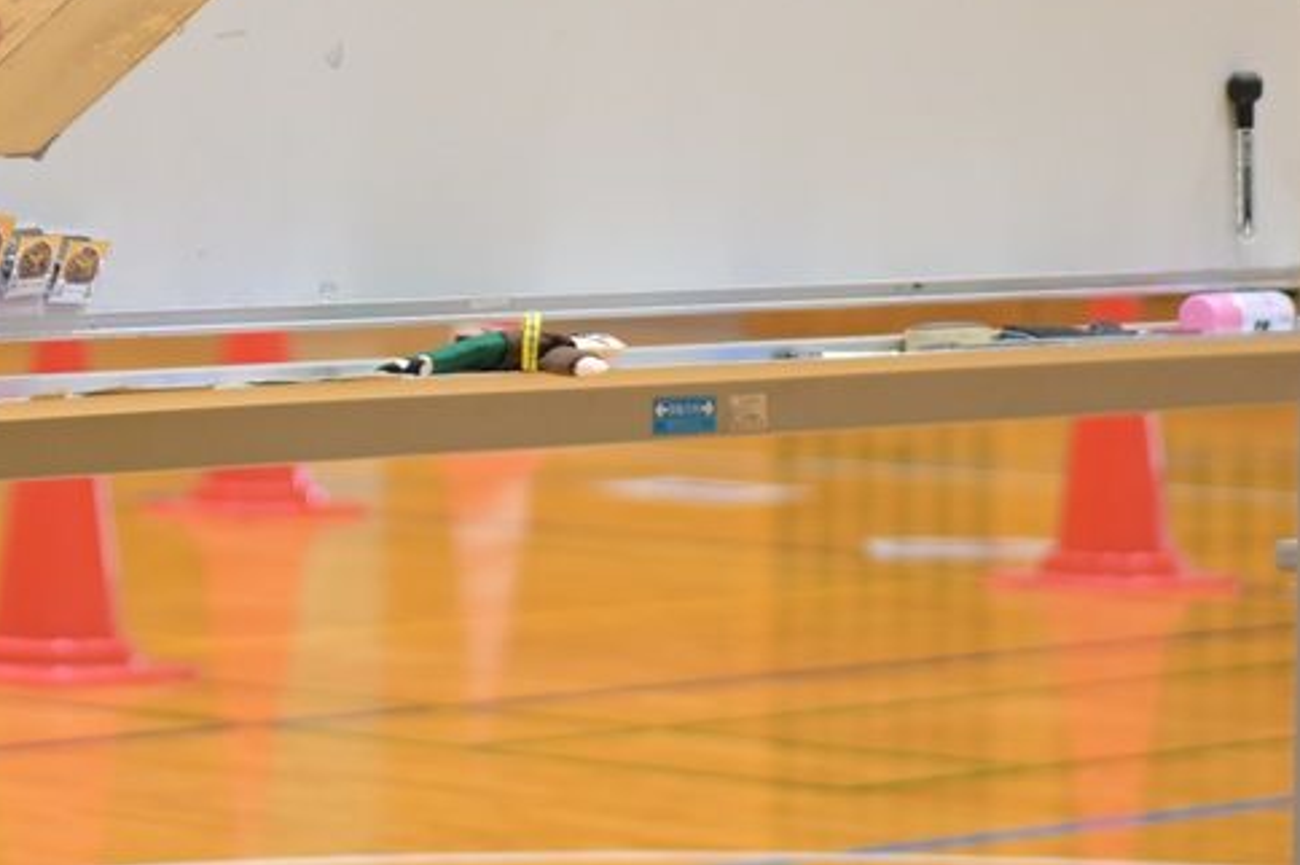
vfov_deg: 6.5
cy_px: -161
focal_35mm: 209
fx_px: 7542
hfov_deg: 9.8
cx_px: 207
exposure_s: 1/100
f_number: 1.8
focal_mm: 50
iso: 320
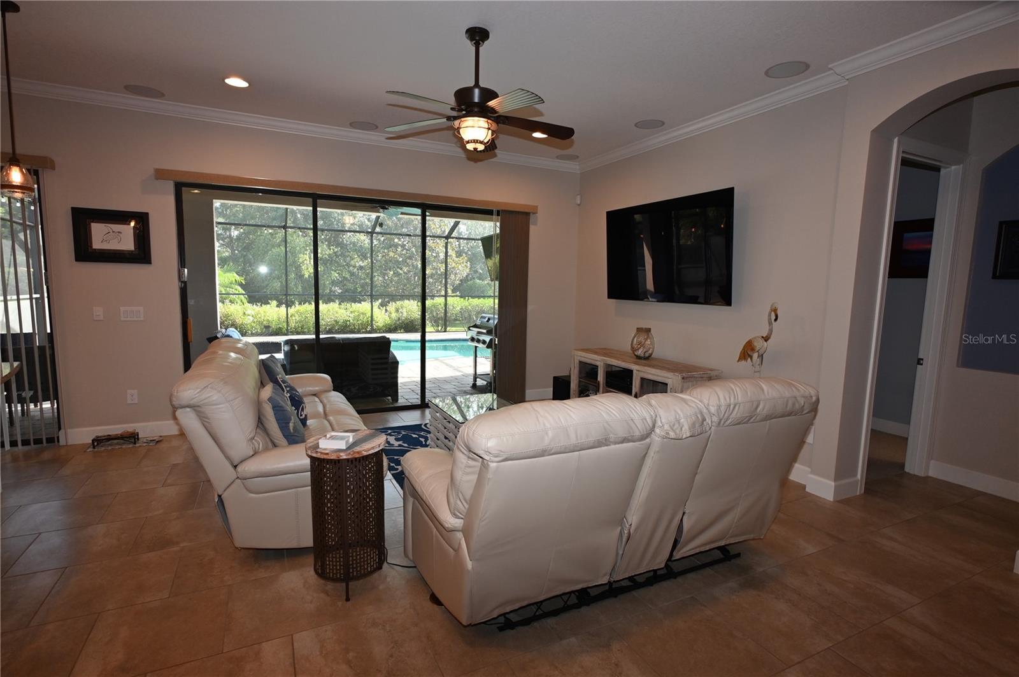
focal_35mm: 18
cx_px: 510
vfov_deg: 67.3
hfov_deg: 90.0
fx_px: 509
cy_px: 338
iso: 200
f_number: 4.5
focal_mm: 12
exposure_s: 1/80
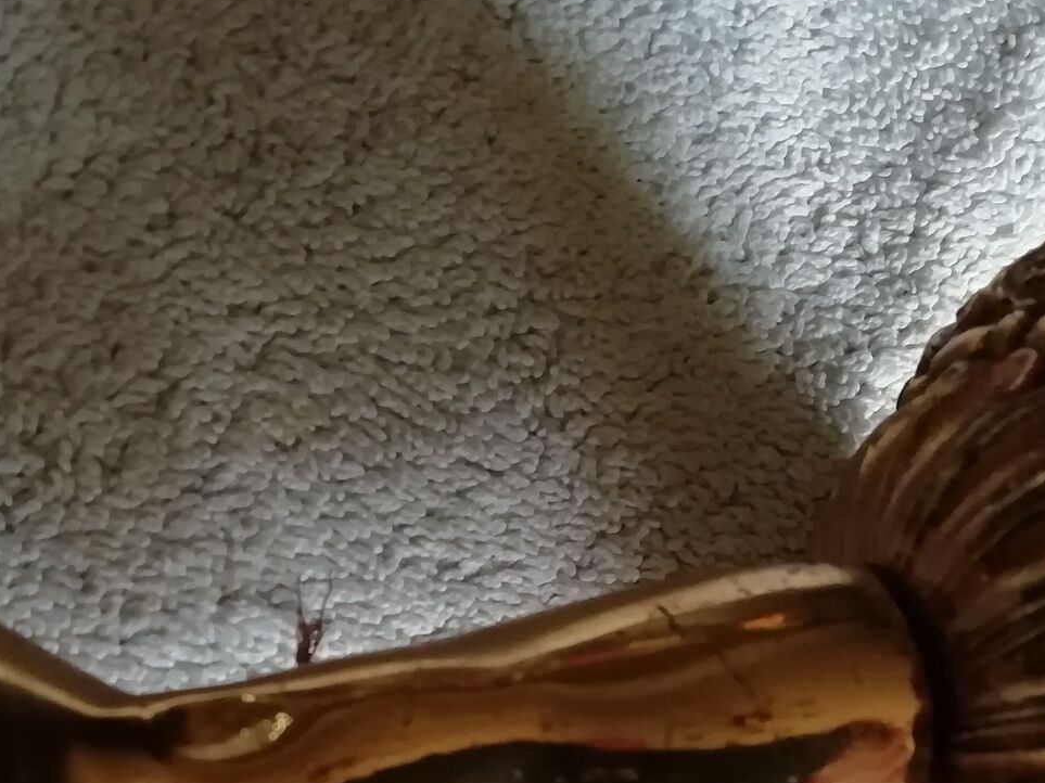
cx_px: 525
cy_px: 745
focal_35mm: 54
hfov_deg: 35.5
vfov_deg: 25.9
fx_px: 1630
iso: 320
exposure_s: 1/33.3
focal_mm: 3.46
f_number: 2.2
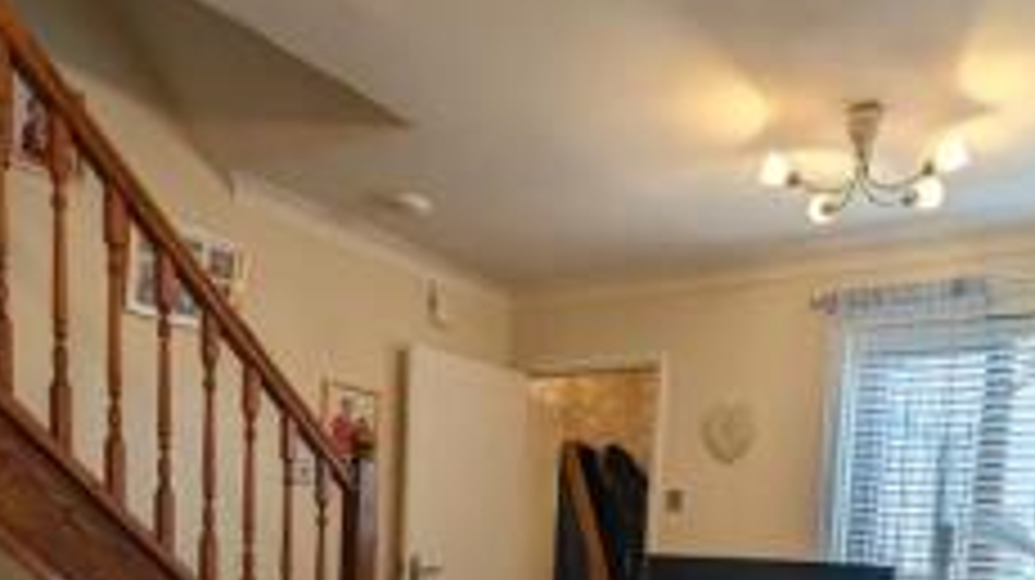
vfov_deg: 31.3
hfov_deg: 58.9
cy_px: 650
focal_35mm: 33
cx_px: 634
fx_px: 905
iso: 45
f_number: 1.95
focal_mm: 2.23
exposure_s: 1/100
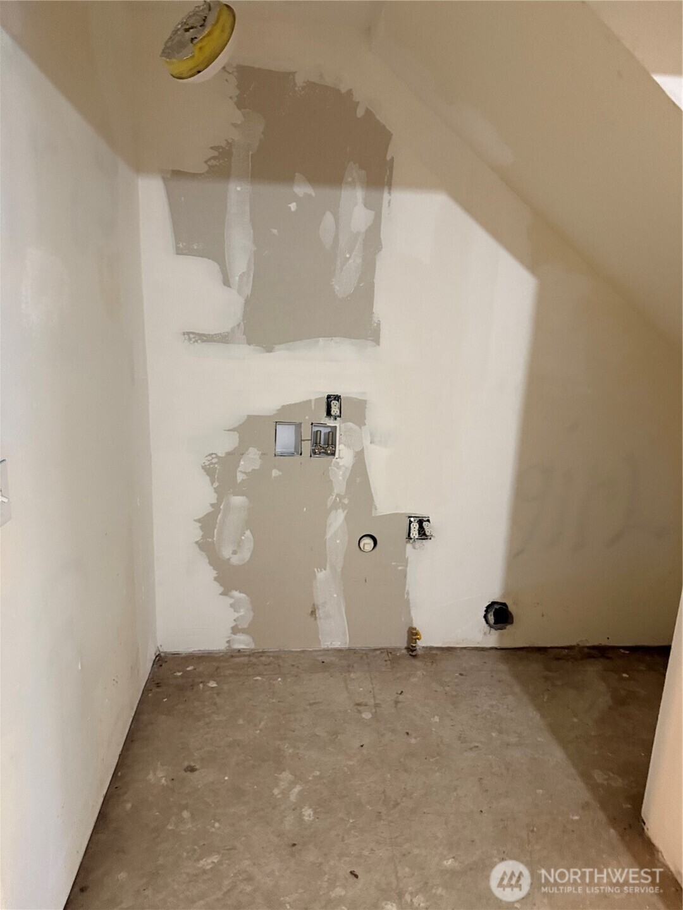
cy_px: 455
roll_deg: -3.3
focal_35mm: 24
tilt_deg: -14.1
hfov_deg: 56.8
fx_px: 631
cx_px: 342
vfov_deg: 71.6
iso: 640
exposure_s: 1/40
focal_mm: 6.76
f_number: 1.78
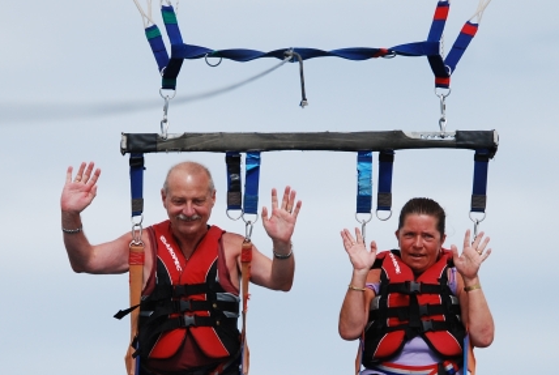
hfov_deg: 2.8
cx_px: 264
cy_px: 328
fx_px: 11386
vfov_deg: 1.9
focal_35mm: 732
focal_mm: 270
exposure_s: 1/800
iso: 200
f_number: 5.6
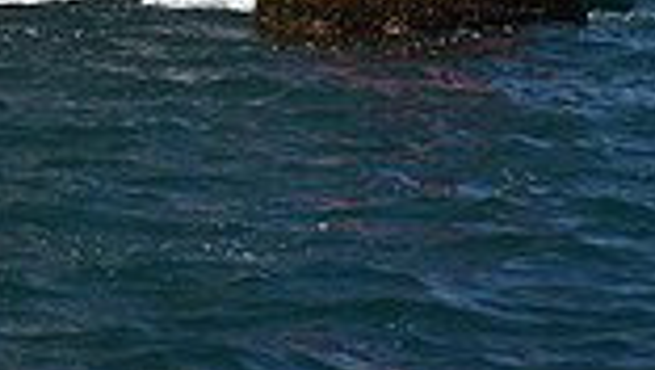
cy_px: -837
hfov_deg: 7.8
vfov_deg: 4.3
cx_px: -107
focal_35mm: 273
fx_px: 4745
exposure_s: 1/800
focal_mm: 70
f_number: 5.6
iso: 250
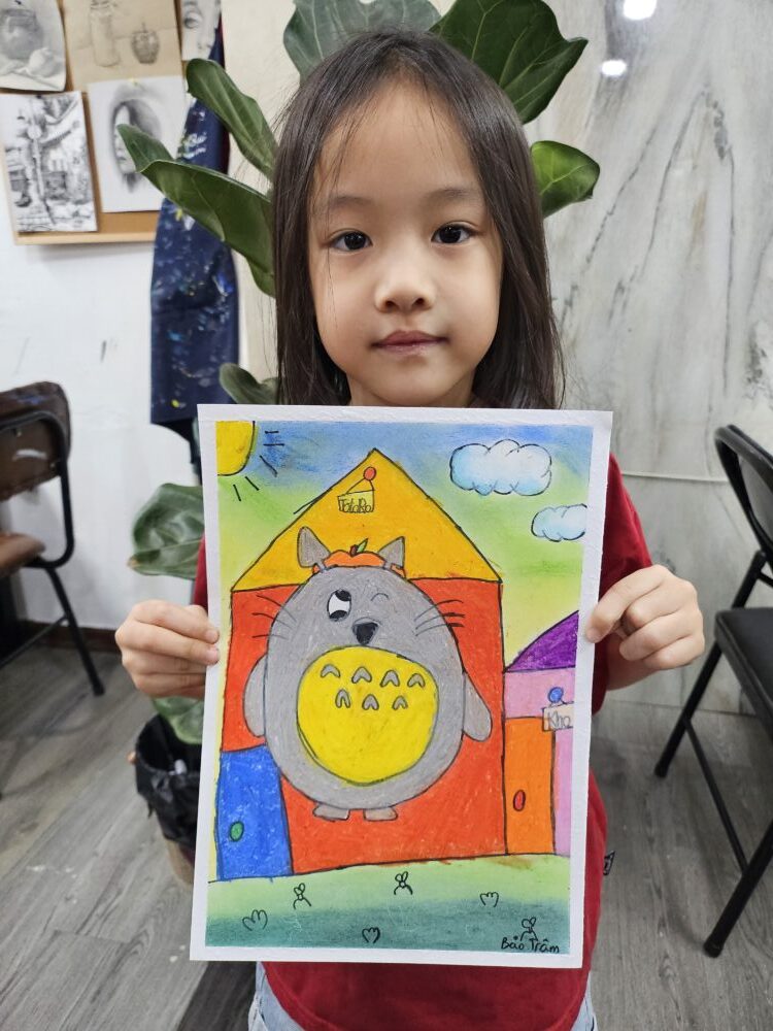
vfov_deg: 71.6
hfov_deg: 56.8
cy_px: 516
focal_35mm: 24
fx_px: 715
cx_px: 386
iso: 160
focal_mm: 5
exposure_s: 1/100
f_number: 1.8
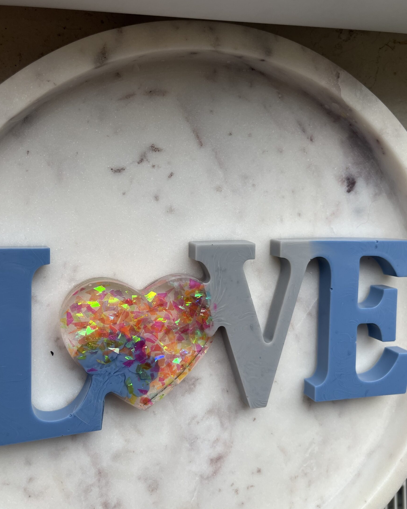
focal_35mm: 30
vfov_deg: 58.7
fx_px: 452
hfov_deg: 48.5
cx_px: 190
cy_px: 240
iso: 50
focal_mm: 5.1
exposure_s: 1/378
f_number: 1.6
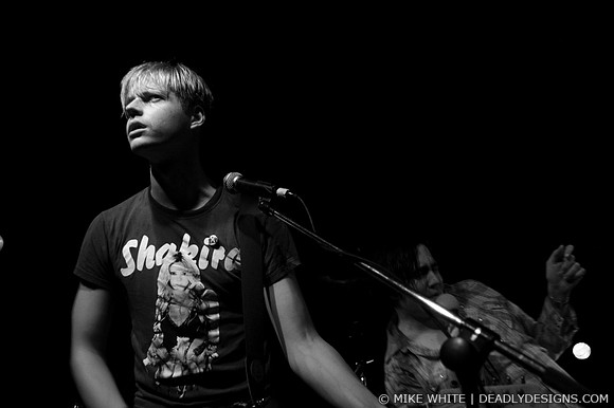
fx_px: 511
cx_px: 307
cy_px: 204
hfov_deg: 62.0
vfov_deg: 43.6
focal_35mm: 30
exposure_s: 1/30
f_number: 3.5
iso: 800
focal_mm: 20
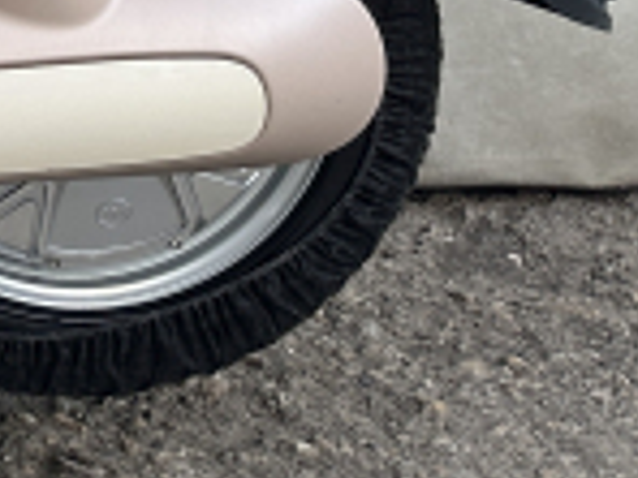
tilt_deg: -11.8
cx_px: -905
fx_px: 2396
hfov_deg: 12.1
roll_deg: +4.3
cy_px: -431
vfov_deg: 10.6
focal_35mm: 130
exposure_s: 1/121
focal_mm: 6.86
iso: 80
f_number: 1.78
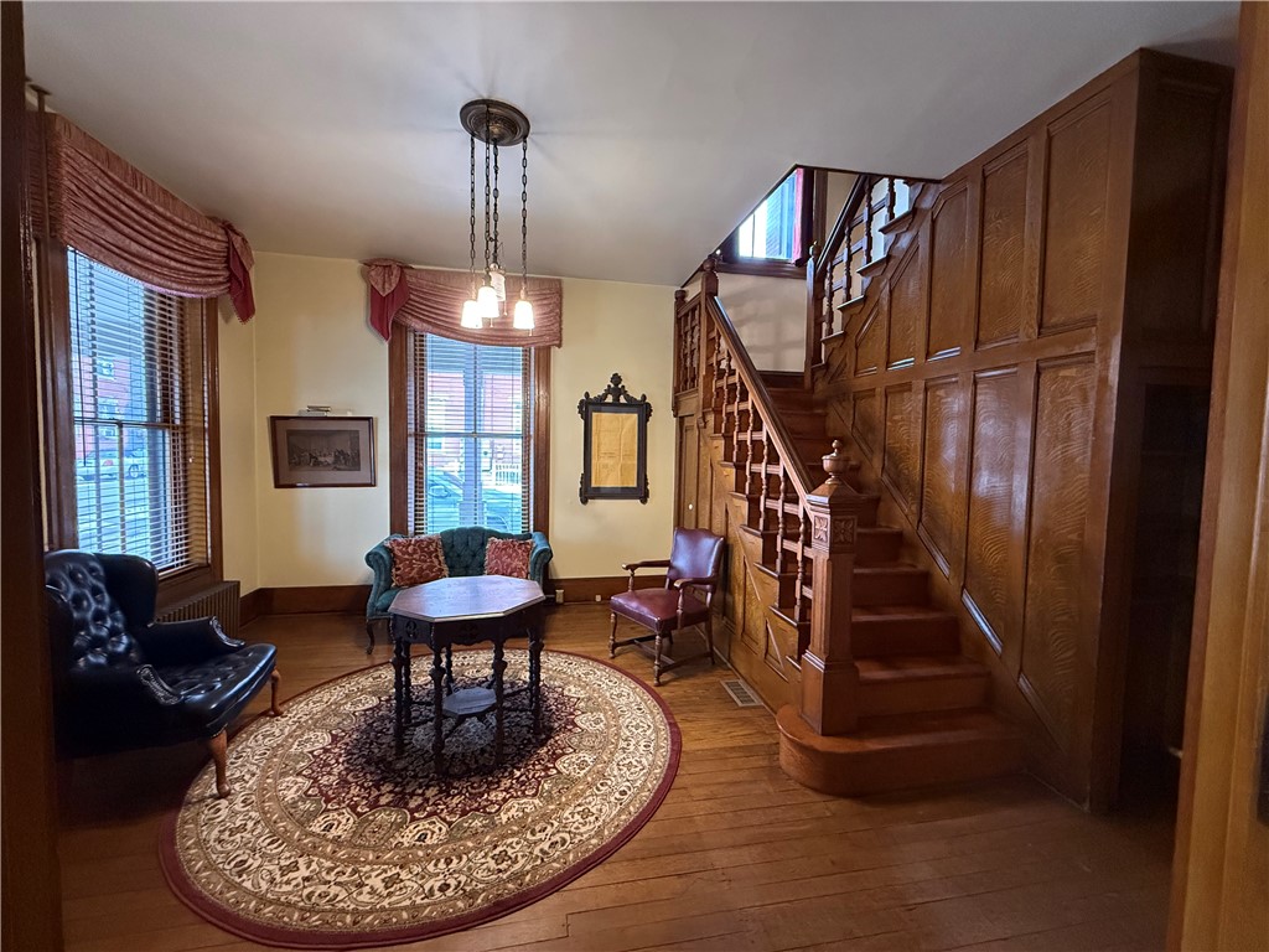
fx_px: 513
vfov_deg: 85.7
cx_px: 634
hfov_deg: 102.1
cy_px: 476
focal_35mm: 14
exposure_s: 1/60
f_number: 2.2
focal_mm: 2.22
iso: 800
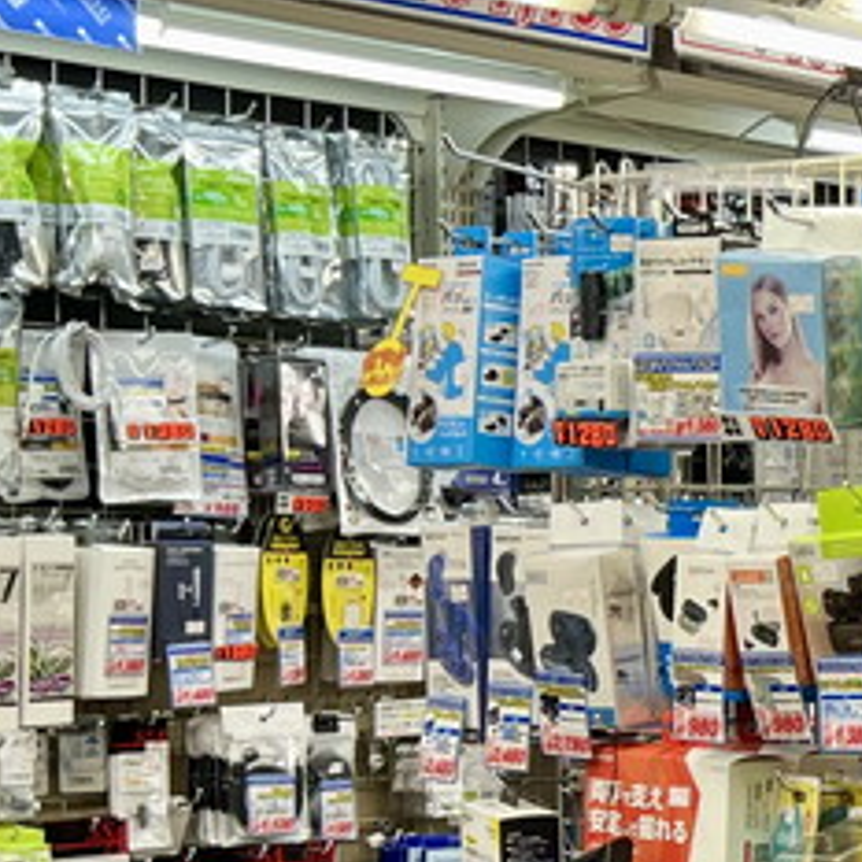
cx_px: 1506
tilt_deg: -1.8
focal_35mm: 101
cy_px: 673
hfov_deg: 15.1
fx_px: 2845
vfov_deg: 17.1
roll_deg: -0.5
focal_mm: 5.7
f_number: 1.5
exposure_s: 1/139
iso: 32
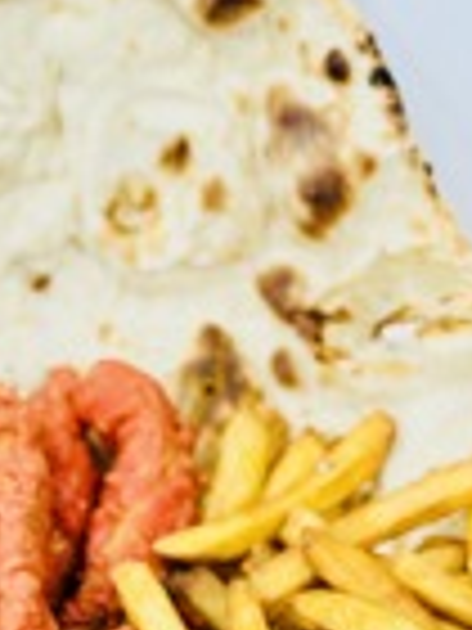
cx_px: 135
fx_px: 2127
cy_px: 457
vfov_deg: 16.8
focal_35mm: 117
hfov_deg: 12.6
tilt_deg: -52.4
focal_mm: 6.76
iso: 160
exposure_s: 1/100
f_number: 1.78
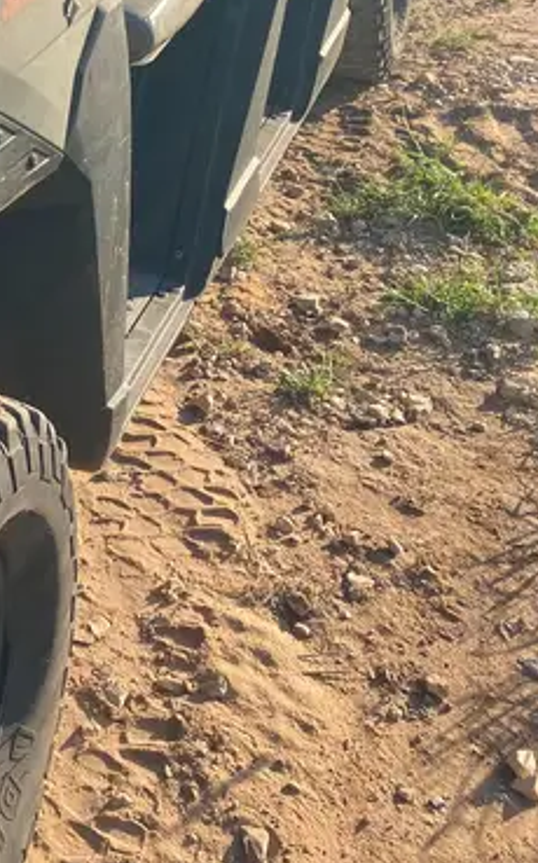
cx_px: -70
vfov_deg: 32.7
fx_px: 1387
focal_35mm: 59
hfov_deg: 20.8
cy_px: 74
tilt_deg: -20.7
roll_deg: +1.4
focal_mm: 3.99
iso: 32
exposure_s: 1/578
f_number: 1.8
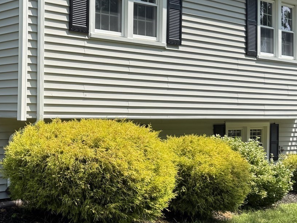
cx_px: 18
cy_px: 104
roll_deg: -0.7
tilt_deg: +1.1
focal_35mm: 60
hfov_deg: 30.5
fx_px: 515
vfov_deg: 24.4
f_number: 1.78
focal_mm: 6.76
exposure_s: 1/2907
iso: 80
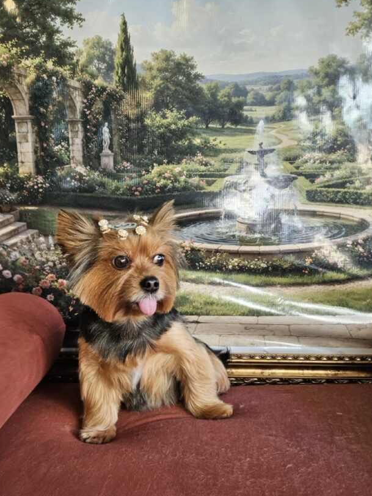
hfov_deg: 48.0
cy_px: 305
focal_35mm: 29
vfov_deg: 61.0
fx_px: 416
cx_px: 156
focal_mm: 5.4
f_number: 1.8
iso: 200
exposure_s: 1/207
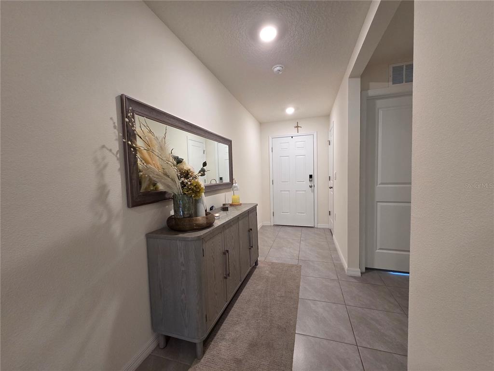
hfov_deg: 106.2
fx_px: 186
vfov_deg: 89.9
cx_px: 247
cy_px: 186
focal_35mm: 13
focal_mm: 2.2
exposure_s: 1/60
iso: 250
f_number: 2.2
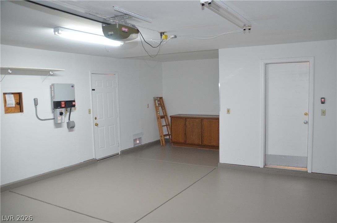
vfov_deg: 43.4
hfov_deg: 62.0
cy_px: 112
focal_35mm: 30
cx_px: 168
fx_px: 280
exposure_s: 1/50
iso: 800
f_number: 3.5
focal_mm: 20
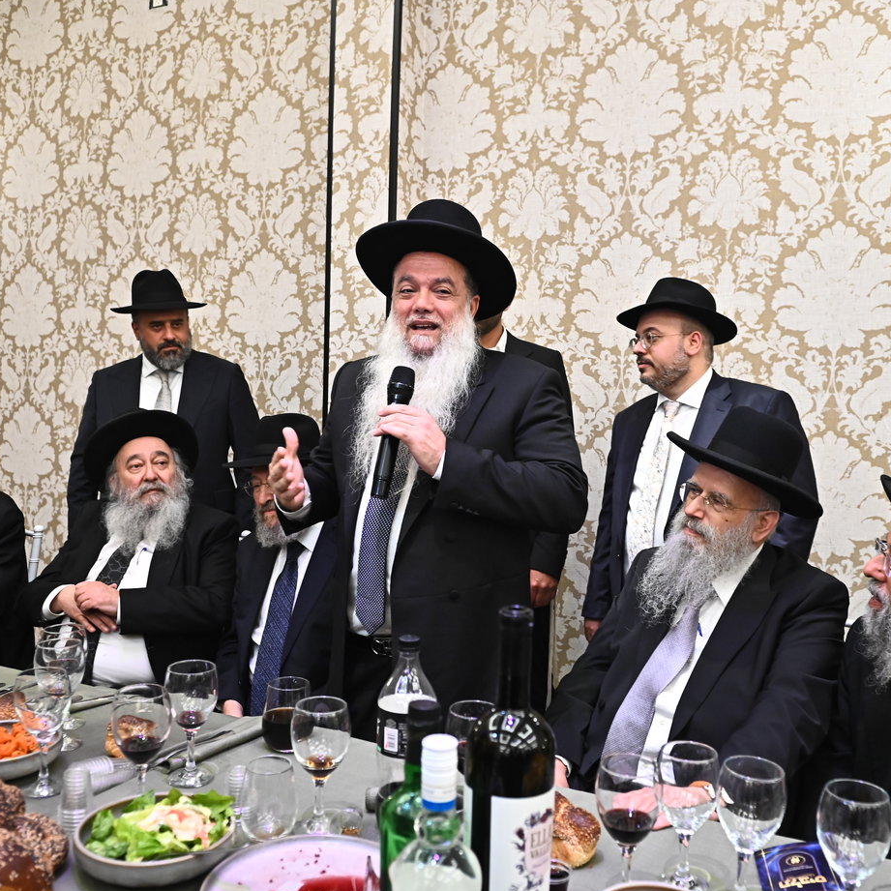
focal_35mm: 31
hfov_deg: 52.5
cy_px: 448
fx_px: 903
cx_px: 469
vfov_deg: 52.5
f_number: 3.5
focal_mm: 24
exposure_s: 1/200
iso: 3200
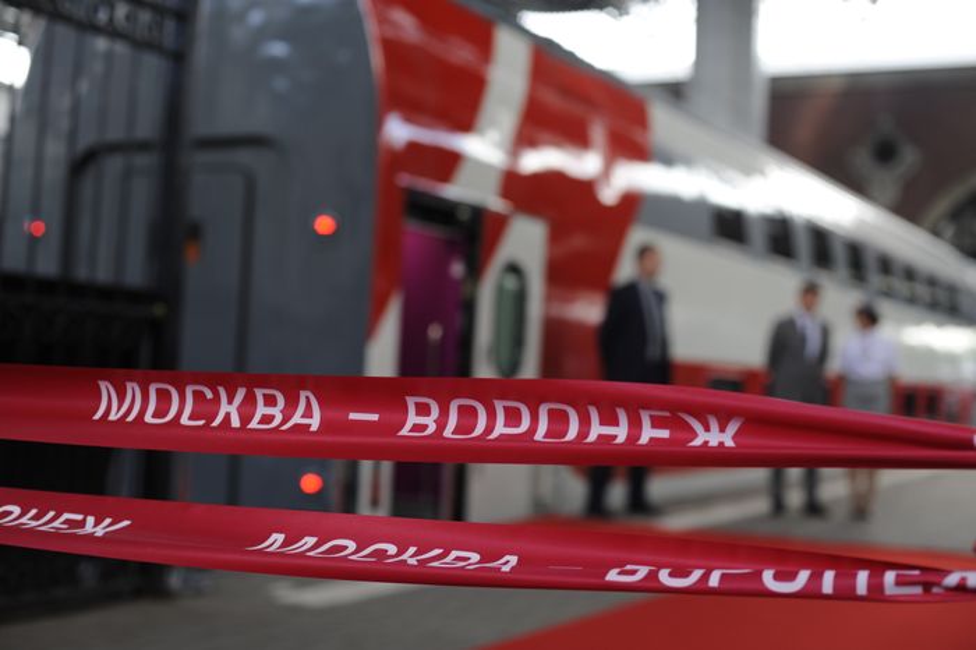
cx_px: 488
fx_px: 1355
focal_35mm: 50
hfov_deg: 39.6
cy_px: 325
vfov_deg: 27.0
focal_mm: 50
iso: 500
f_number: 3.5
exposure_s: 1/320
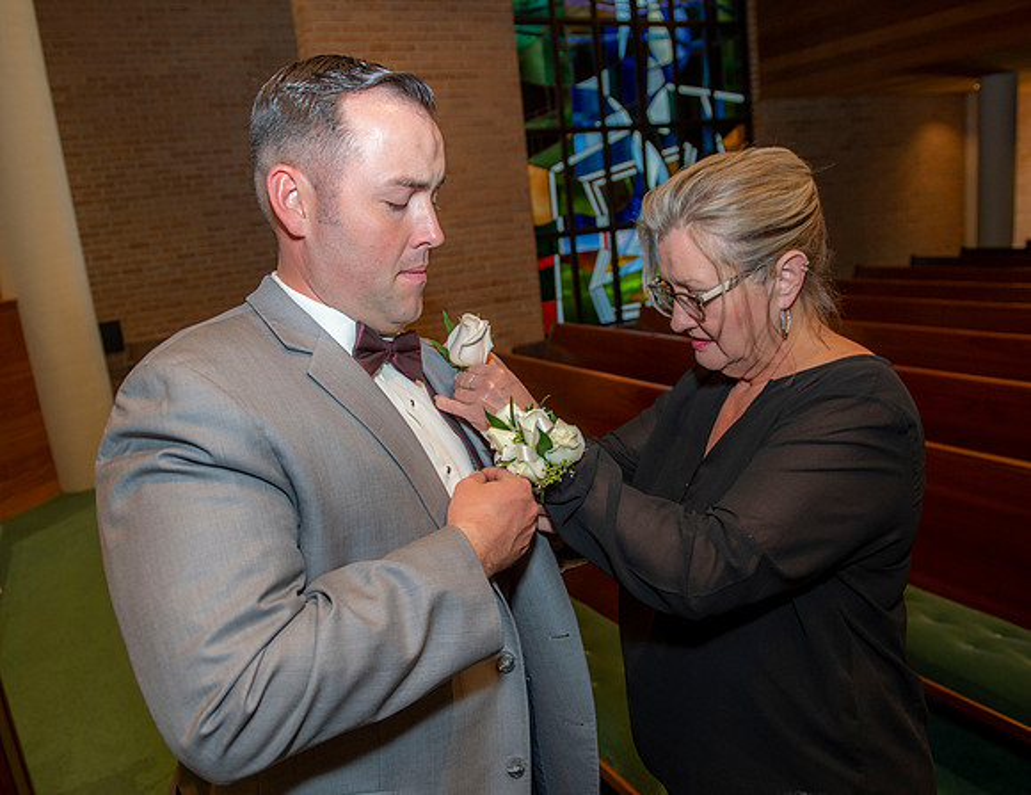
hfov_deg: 65.9
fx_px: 796
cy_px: 398
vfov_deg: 53.1
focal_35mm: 26
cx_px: 499
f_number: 4
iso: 640
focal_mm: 24
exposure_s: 1/125
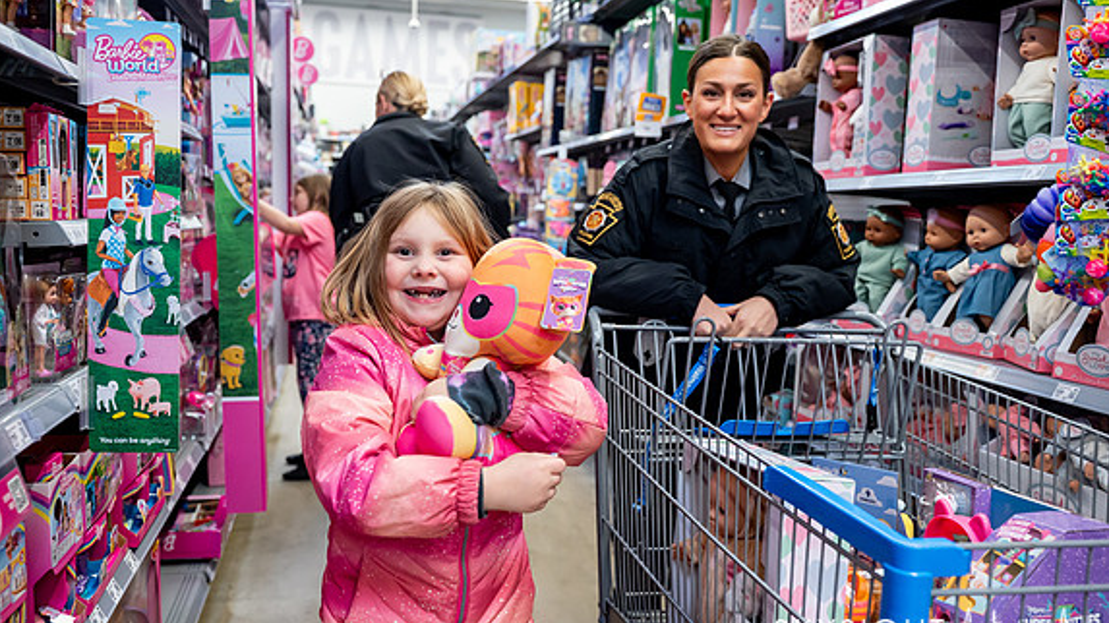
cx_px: 552
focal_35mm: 31
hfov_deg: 62.6
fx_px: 911
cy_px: 306
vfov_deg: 37.8
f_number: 3.2
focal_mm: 28
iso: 3200
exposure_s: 1/320
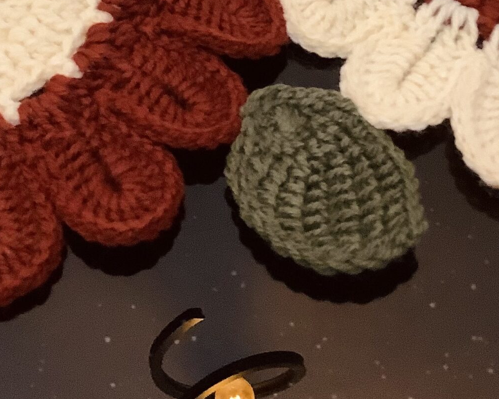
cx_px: 220
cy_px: -134
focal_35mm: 77
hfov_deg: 24.7
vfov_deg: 18.4
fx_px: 1137
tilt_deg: -45.5
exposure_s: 1/33
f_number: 2.4
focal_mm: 3.3
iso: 250
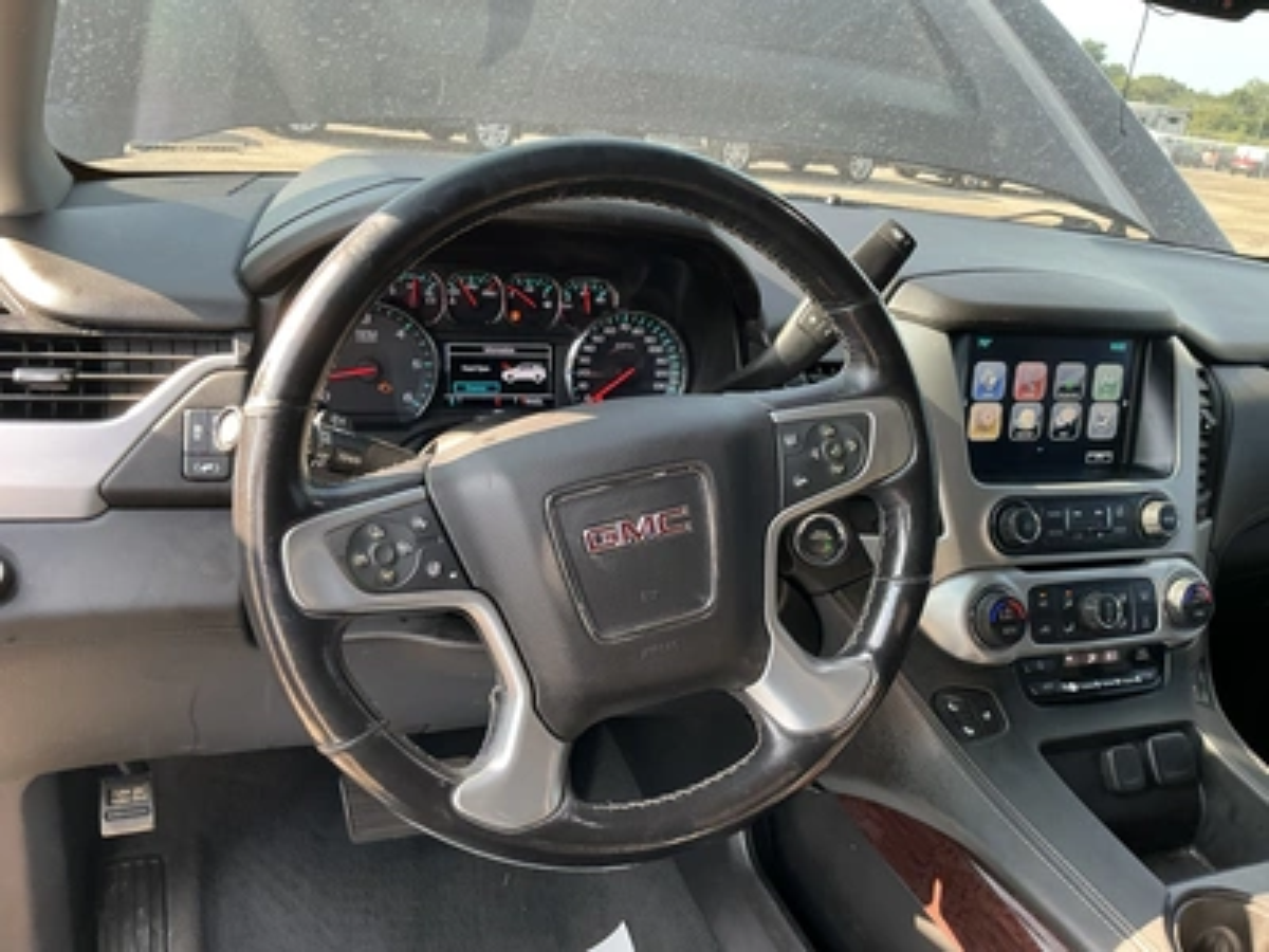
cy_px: 476
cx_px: 634
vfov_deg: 49.7
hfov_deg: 63.4
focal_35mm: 28
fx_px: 1026
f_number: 1.8
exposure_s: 1/122
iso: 64
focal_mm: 3
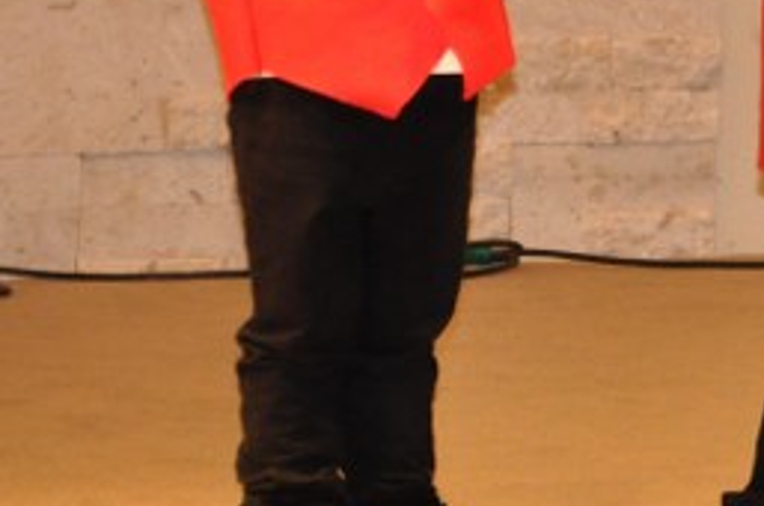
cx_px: 1474
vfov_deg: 2.8
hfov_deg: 4.3
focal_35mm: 479
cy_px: -316
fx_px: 10140
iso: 1600
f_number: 5.3
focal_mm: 80
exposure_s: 1/60
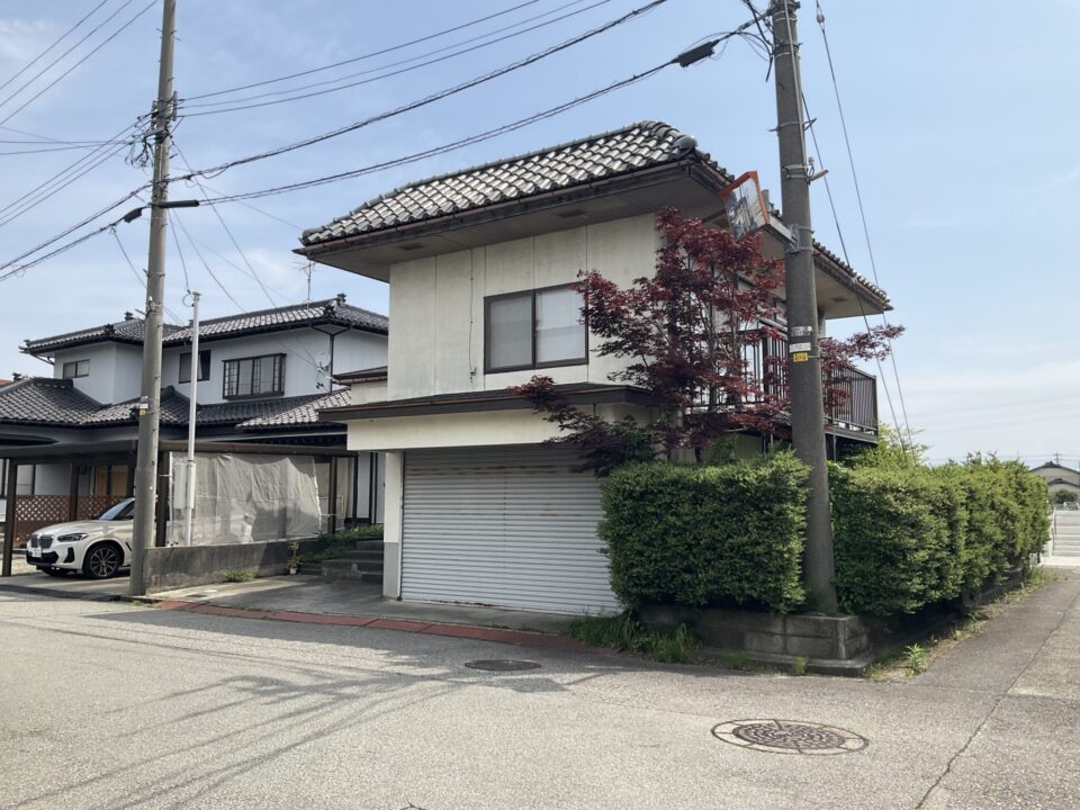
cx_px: 540
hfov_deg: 61.7
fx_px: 905
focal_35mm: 29
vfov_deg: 48.2
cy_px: 405
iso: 25
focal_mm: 3
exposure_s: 1/2058
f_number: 1.8
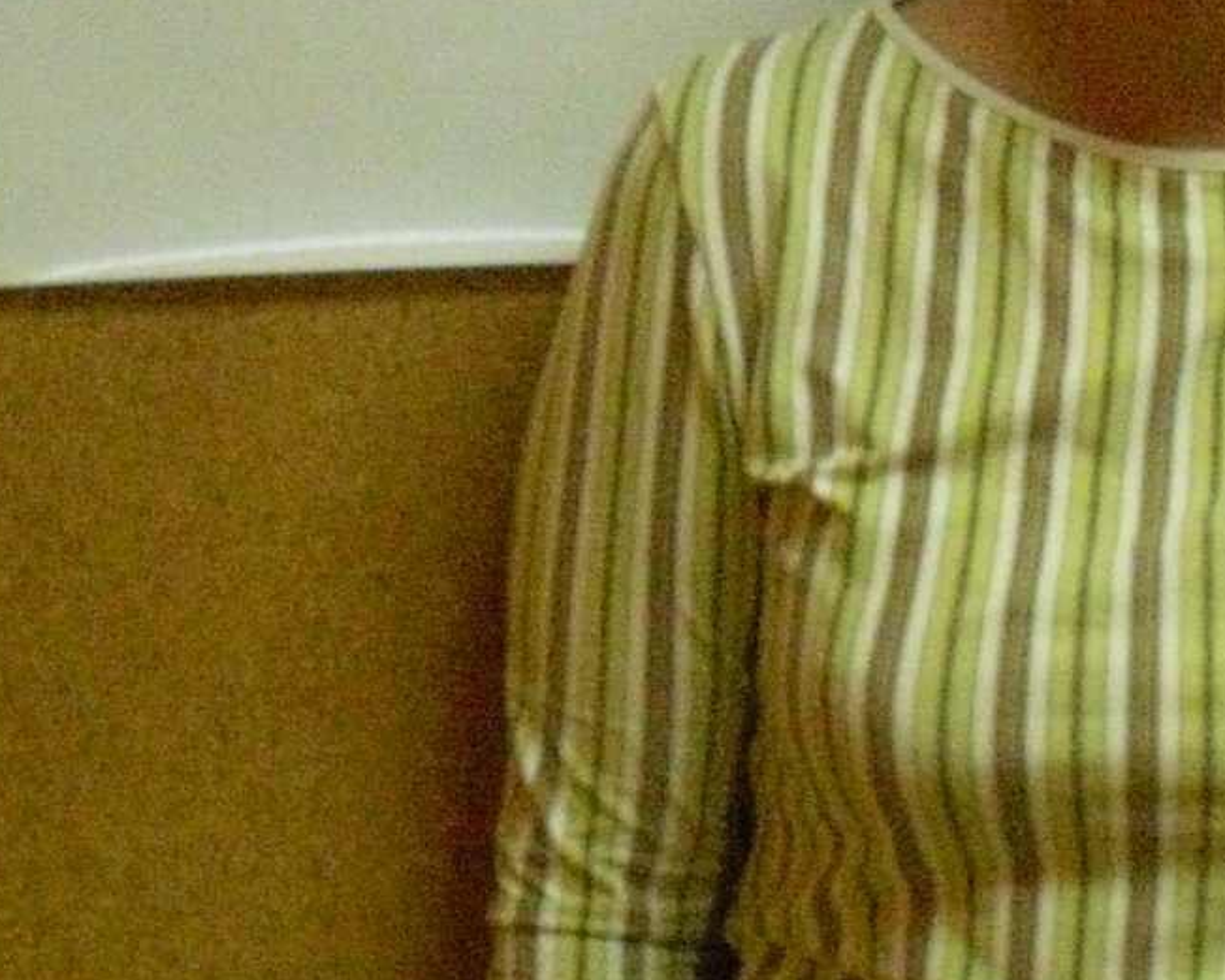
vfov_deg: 9.7
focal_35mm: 159
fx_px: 5765
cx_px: 1058
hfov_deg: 12.1
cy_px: 218
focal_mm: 7.6
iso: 800
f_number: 3.1
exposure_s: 1/125
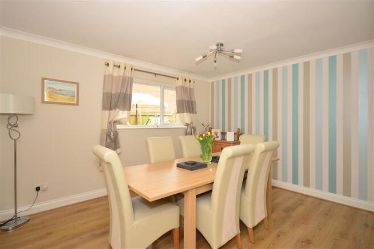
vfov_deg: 67.4
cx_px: 187
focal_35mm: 18
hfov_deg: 90.0
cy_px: 124
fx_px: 187
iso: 400
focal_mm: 12
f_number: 5.6
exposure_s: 1/100
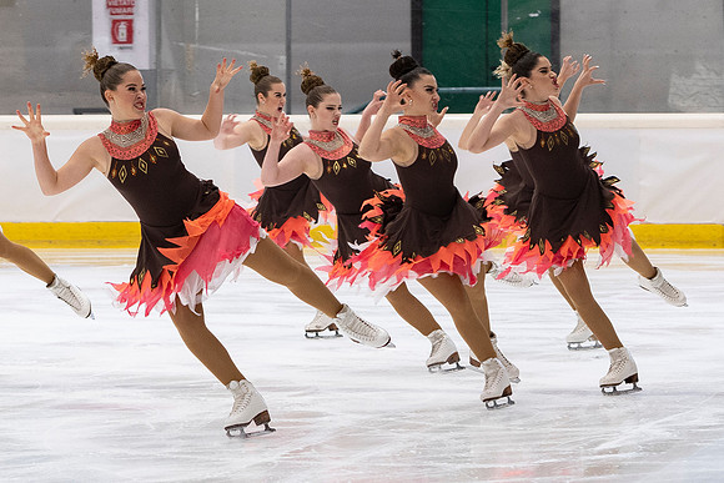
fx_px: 5164
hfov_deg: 8.0
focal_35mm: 257
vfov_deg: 5.4
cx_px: 127
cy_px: 251
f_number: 4
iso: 1000
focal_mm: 82
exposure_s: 1/200
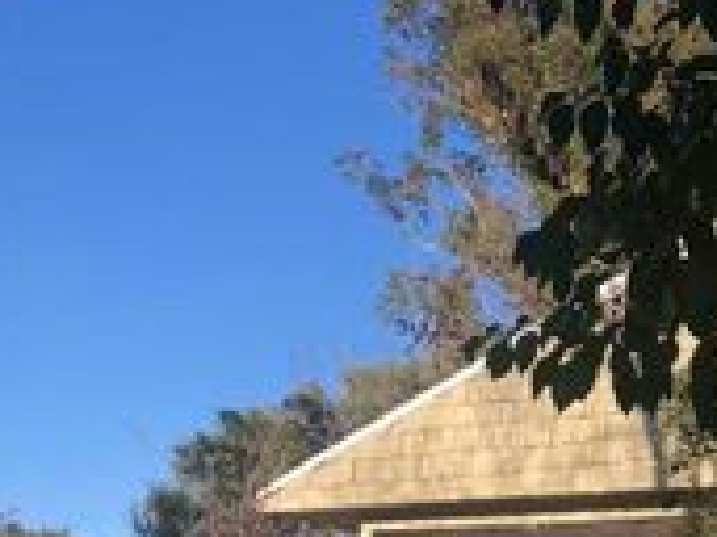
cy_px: 527
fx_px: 1697
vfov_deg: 17.6
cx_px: 1036
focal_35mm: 82
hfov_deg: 20.8
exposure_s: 1/1130
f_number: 1.8
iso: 20
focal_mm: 3.99
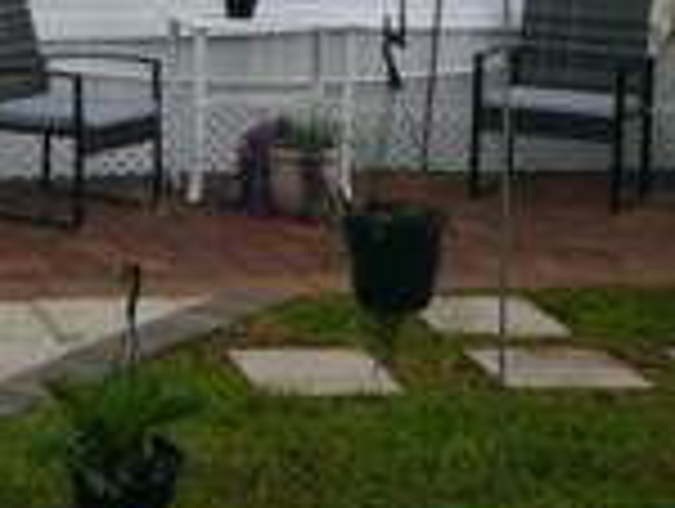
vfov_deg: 12.9
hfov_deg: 16.4
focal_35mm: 112
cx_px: -256
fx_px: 2187
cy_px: -126
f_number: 2.8
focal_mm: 5.2
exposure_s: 1/60
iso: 80
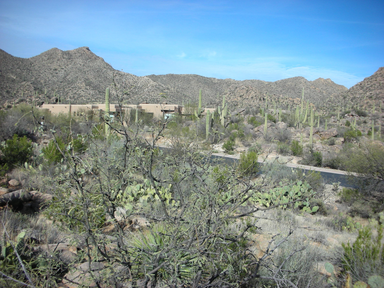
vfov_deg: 40.7
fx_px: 388
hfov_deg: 52.6
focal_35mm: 35
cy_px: 144
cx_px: 192
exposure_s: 1/103
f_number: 8.5
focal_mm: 5.8
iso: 50
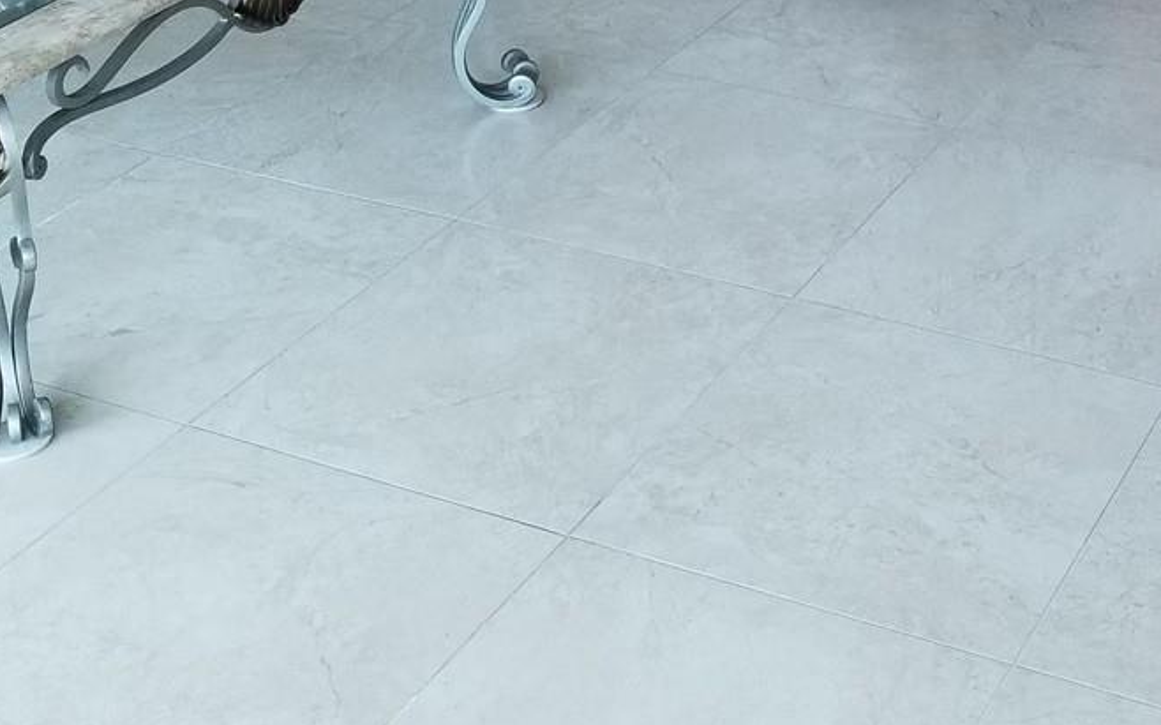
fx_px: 2120
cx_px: 1036
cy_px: -185
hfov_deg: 29.4
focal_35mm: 67
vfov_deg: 18.3
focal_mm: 4.25
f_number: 1.7
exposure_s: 1/120
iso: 100
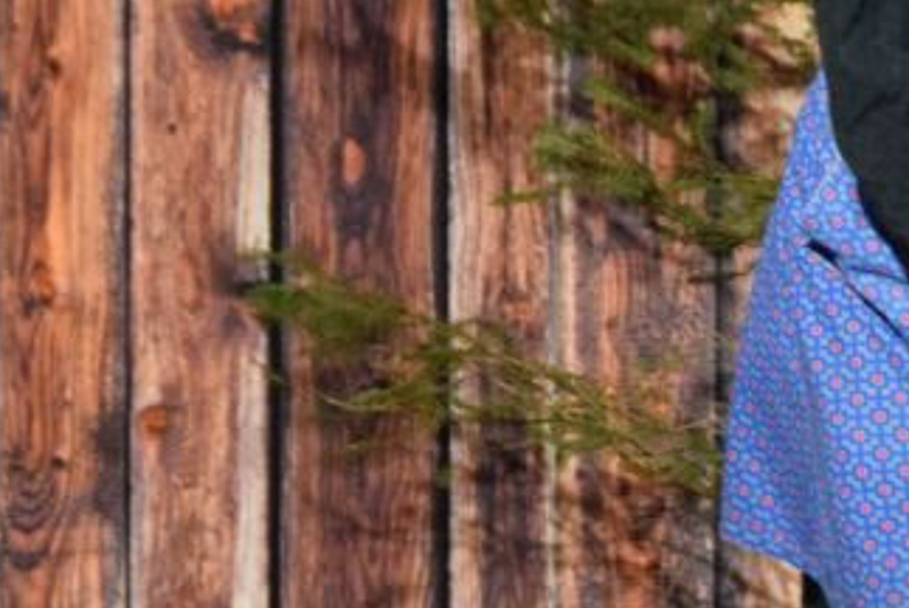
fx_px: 28128
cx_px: 886
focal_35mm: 1113
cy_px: 360
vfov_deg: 1.2
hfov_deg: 1.9
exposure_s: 1/125
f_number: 5.6
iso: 3200
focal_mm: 200
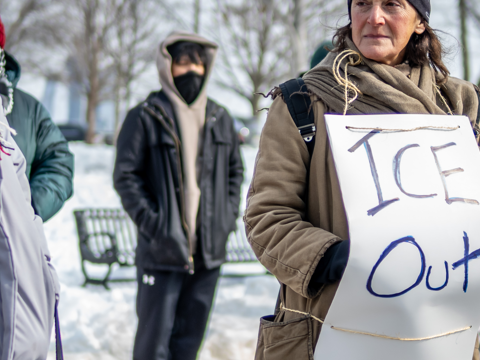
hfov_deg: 20.4
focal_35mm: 96
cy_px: 198
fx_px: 1331
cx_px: 244
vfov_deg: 15.4
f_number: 1.4
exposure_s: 1/8000
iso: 160
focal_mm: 30
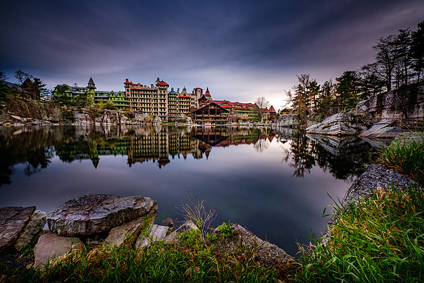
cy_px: 142
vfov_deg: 77.2
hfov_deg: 100.2
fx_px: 177
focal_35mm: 15
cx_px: 212
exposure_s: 60
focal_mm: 10
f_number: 8
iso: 160
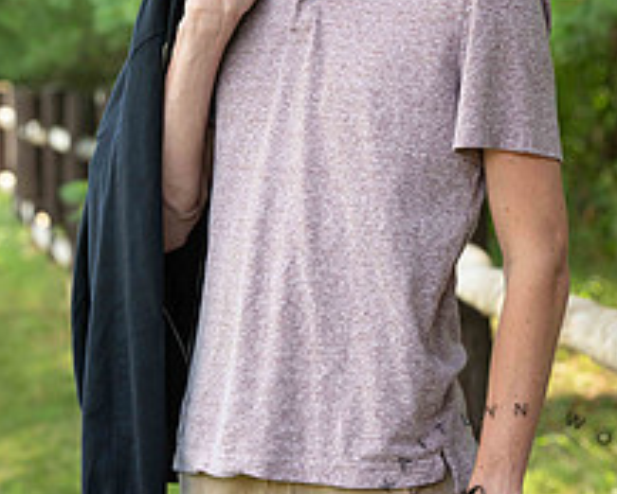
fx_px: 3729
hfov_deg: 9.5
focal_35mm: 204
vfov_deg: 7.6
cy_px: 99
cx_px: 344
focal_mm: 105
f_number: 6.3
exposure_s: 1/200
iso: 500
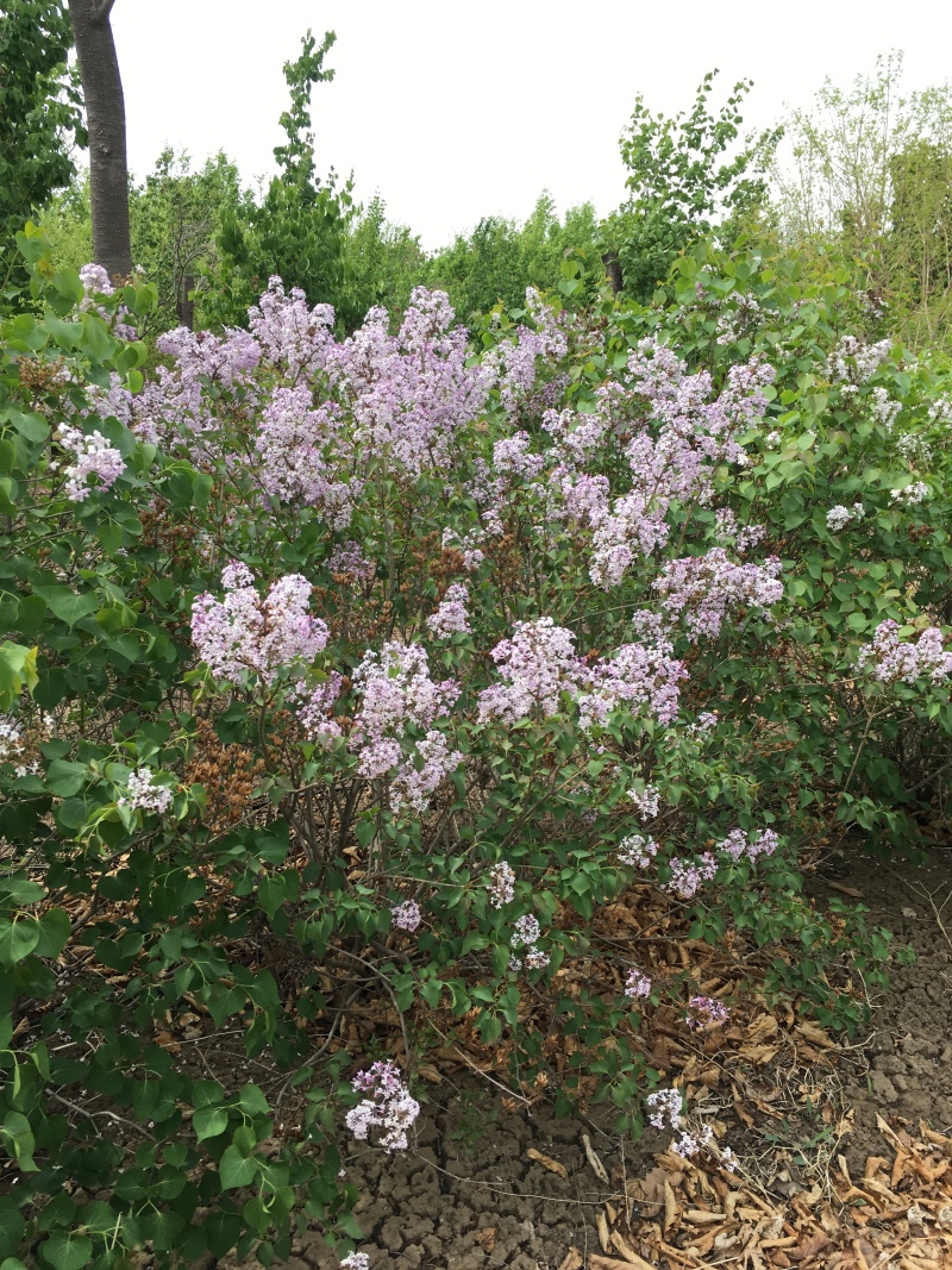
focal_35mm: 29
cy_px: 635
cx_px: 476
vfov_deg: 61.7
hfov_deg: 48.2
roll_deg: +0.0
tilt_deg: -13.9
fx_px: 1064
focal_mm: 4.15
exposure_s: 1/646
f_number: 2.2
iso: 25
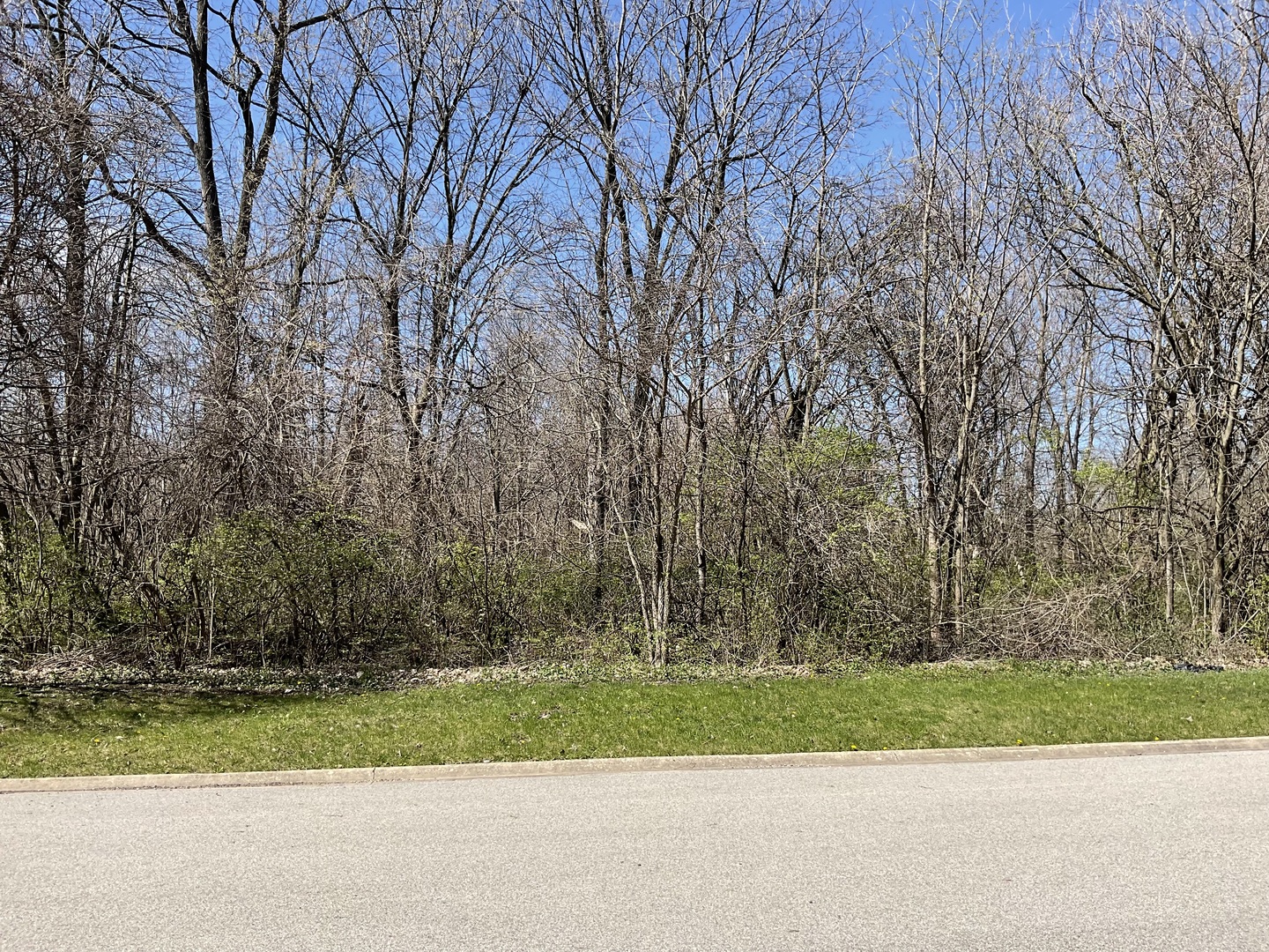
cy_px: 476
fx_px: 1063
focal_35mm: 29
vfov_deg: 48.2
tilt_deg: +6.6
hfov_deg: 61.7
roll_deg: -0.7
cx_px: 634
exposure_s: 1/1412
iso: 16
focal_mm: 3
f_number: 1.8
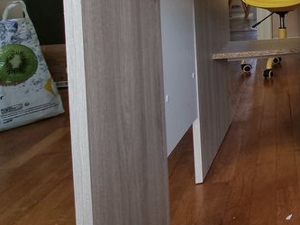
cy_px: 0
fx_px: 338
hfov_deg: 30.1
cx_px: 438
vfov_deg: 33.7
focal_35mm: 39
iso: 250
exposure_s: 1/50
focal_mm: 2.2
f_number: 2.2
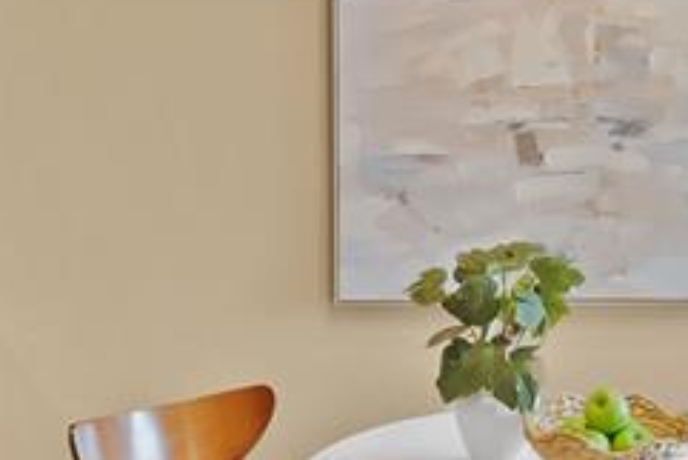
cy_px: 113
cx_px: 517
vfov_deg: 26.2
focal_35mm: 51
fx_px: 975
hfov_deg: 37.9
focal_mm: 12
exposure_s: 1/2.5
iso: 640
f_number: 9
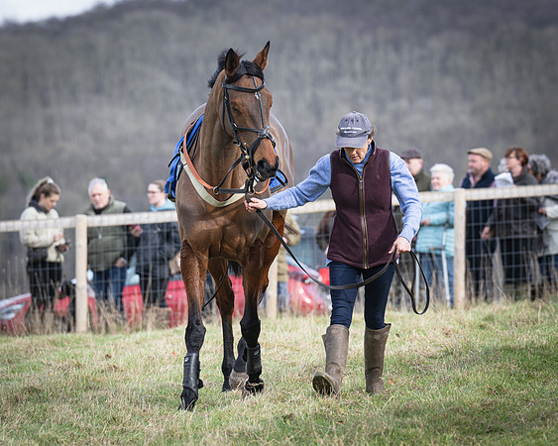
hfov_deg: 6.2
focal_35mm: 314
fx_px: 5190
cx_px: 289
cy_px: 192
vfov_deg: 4.9
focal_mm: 200
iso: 200
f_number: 5
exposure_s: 1/400
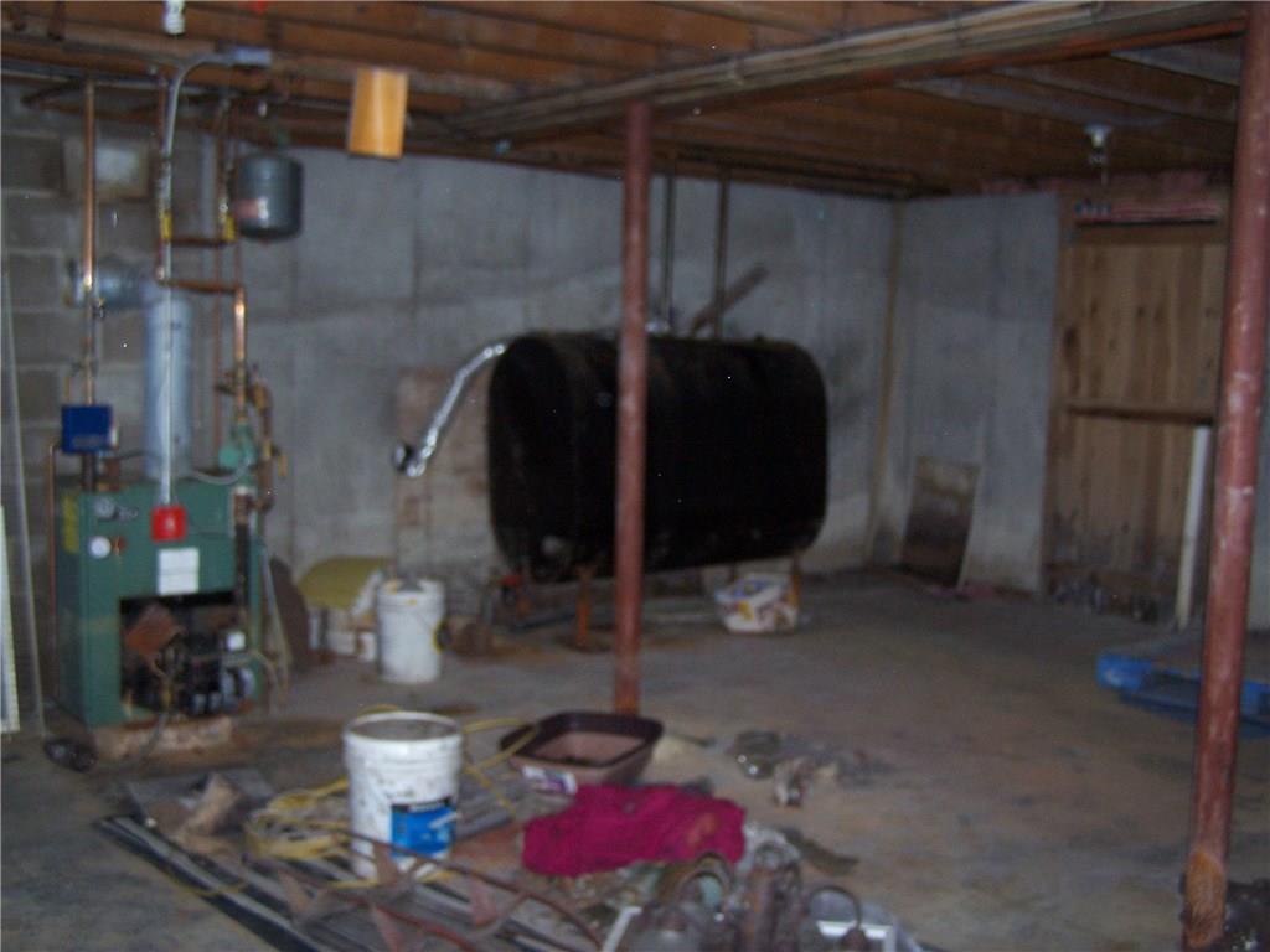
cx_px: 635
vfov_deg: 37.7
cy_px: 476
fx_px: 1394
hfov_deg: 49.0
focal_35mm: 38
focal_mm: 6.3
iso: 140
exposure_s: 1/60
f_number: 2.8
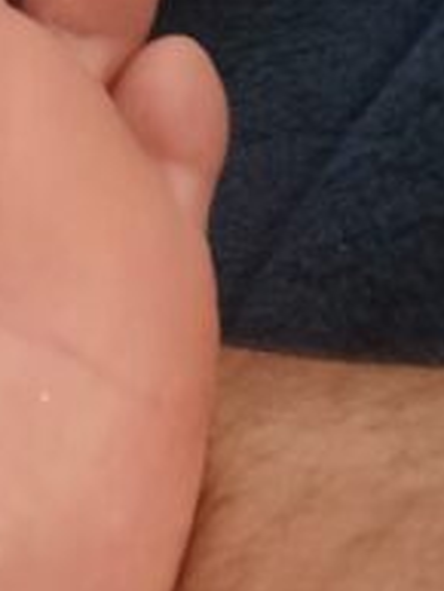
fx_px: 1230
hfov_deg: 19.3
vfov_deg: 26.6
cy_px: 459
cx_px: -93
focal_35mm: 72
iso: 2000
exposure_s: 1/16.7
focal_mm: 3.98
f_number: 1.8
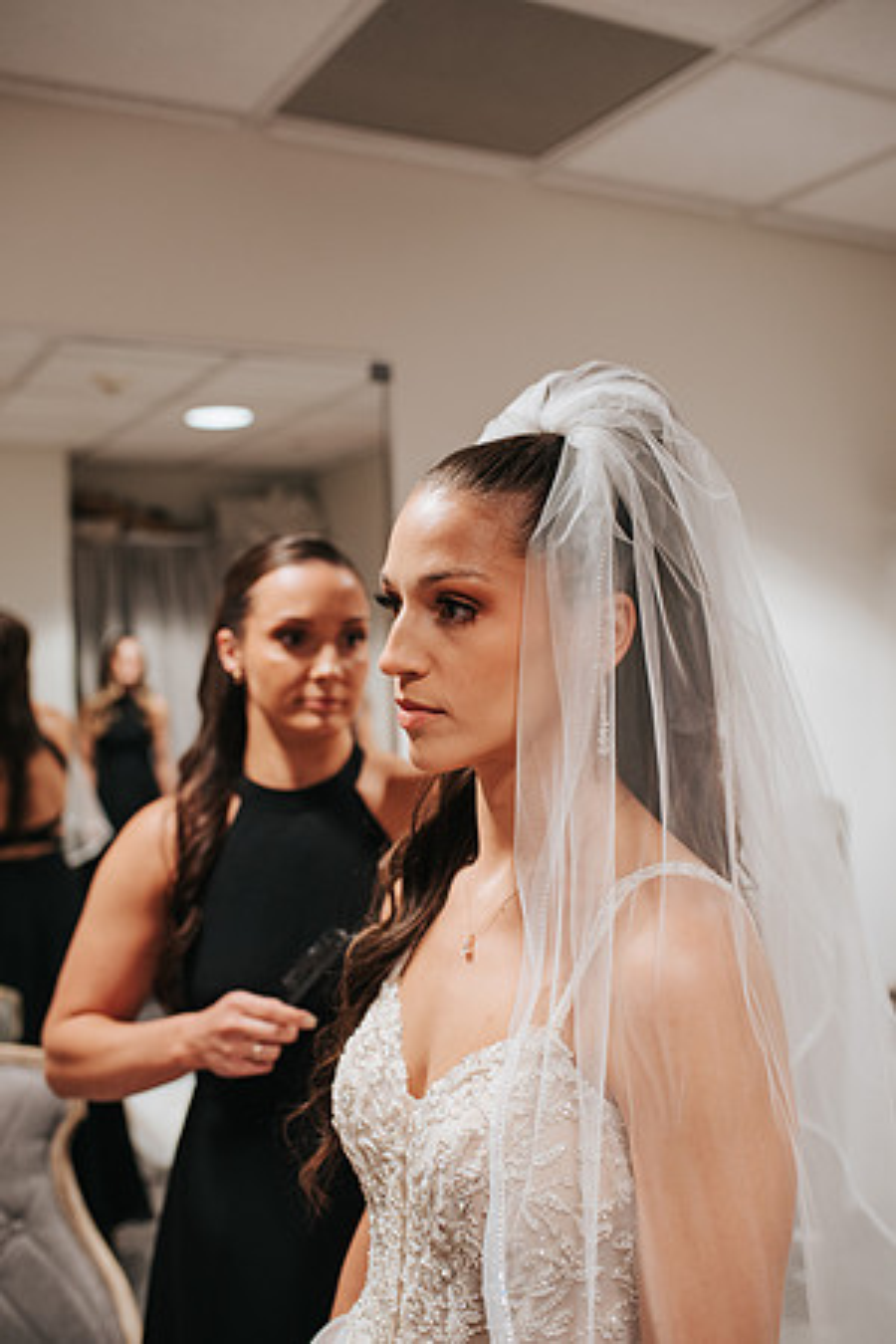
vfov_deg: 54.4
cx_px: 448
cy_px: 672
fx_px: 1307
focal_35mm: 35
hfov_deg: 37.9
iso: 1000
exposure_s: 1/125
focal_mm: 35
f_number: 2.8
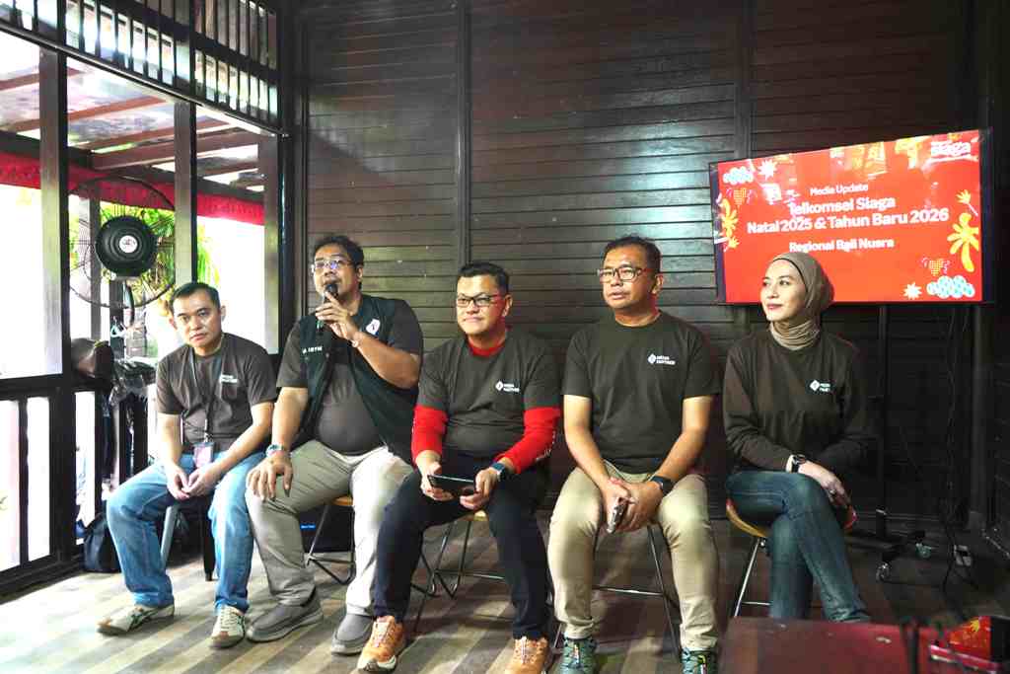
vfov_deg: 45.0
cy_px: 337
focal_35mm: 29
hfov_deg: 63.7
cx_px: 505
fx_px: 814
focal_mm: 29
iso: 1600
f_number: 6.3
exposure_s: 1/25
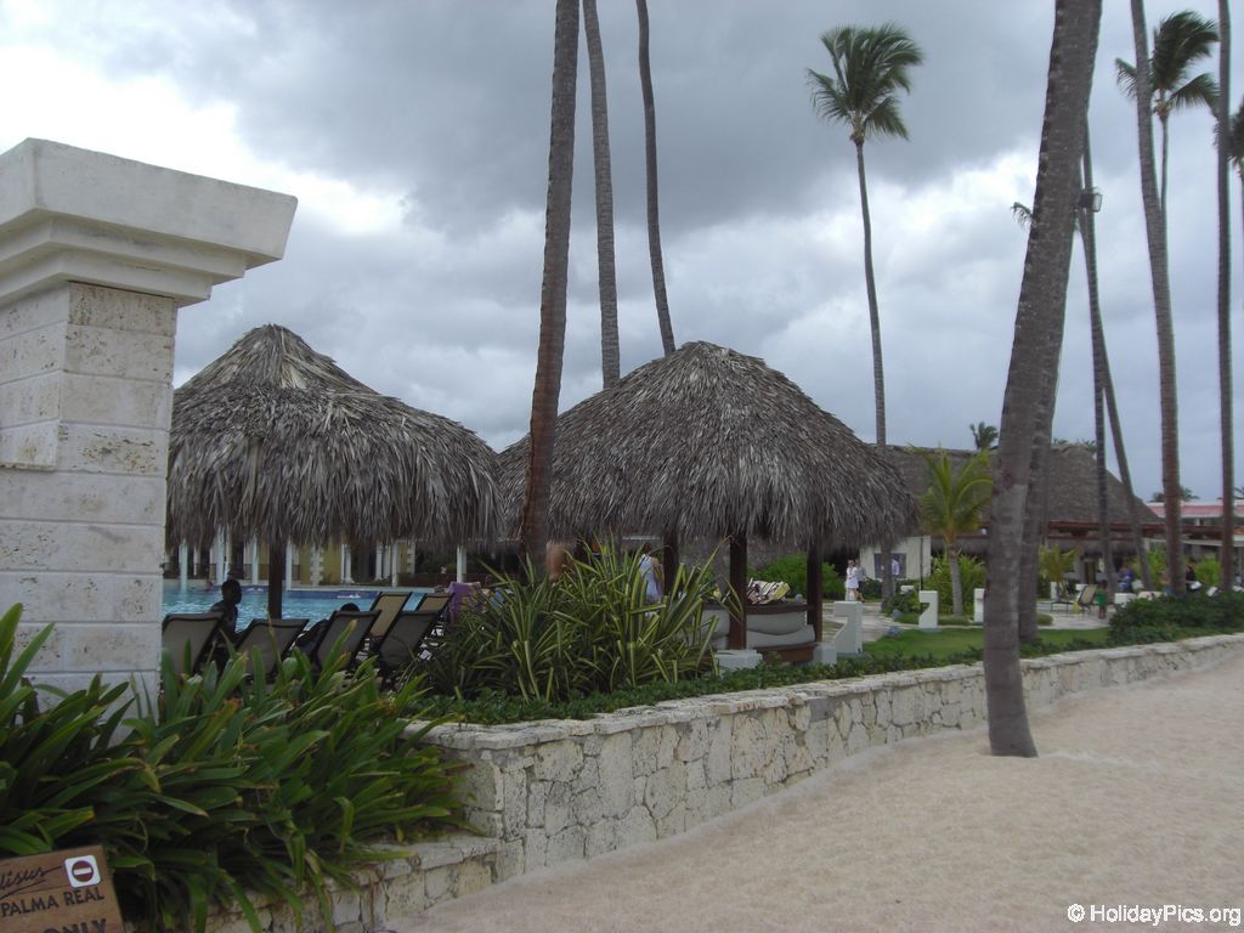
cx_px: 622
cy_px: 466
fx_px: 1366
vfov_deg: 37.7
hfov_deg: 49.0
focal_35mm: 38
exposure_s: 1/125
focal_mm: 6.2
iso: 64
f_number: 8
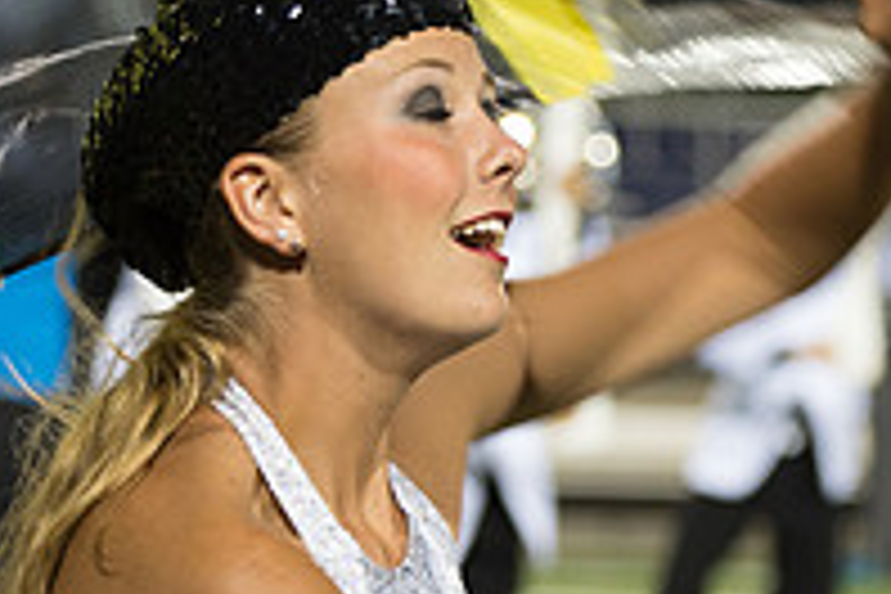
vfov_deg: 3.7
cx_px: 360
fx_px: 9083
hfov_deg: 5.6
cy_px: 264
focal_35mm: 367
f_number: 4.5
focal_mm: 100
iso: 1400
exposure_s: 1/160
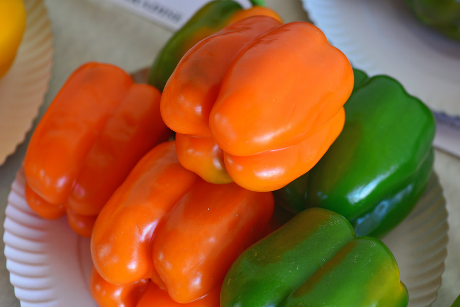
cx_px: 230
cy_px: 154
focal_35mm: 105
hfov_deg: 19.5
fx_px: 1342
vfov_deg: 13.0
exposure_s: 1/60
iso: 100
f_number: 5.6
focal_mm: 105
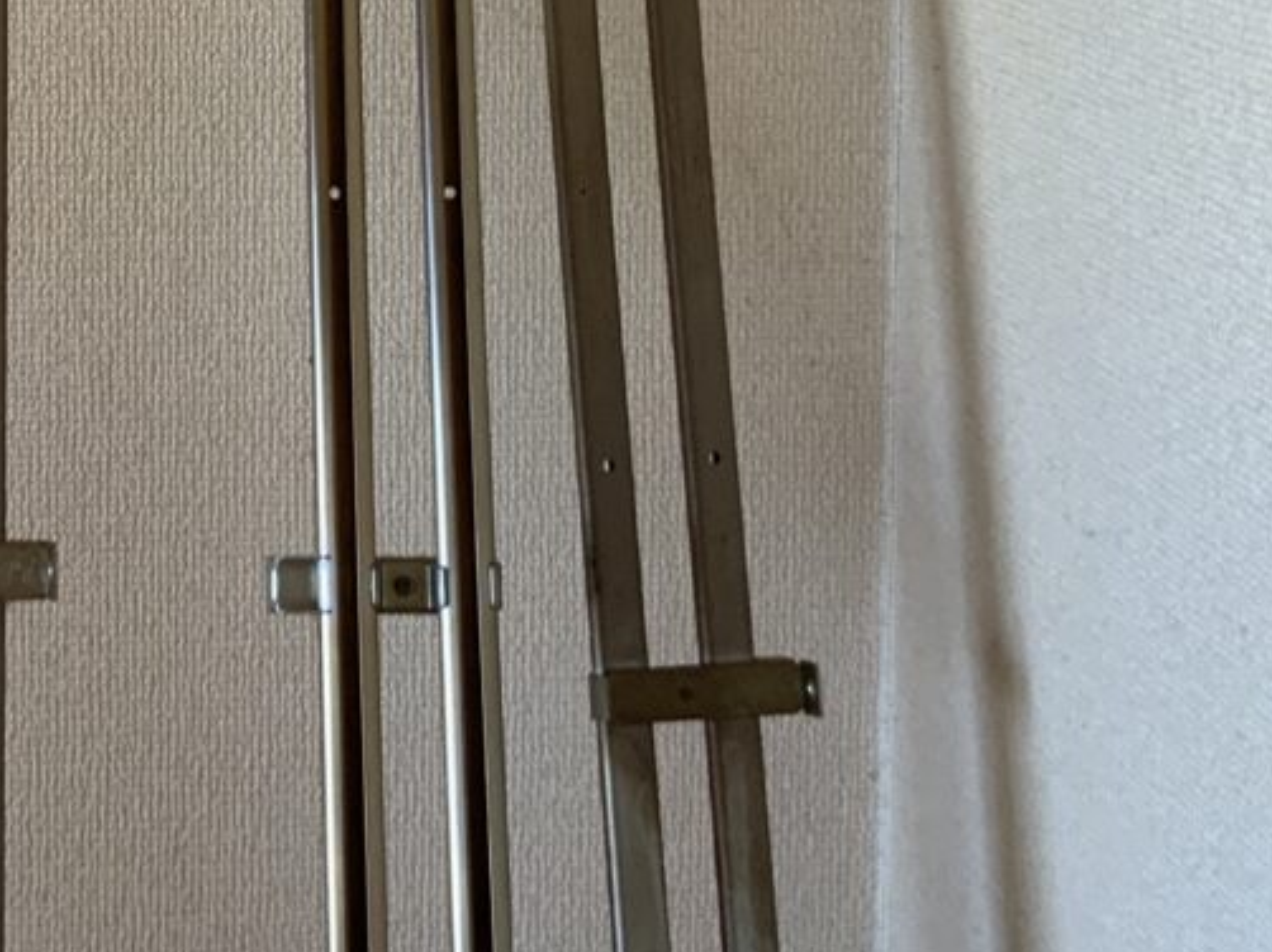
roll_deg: +0.1
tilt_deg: -3.8
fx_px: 2718
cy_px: -167
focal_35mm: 74
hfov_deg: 25.6
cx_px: 149
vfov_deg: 18.9
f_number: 1.8
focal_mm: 3
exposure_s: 1/50
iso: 80
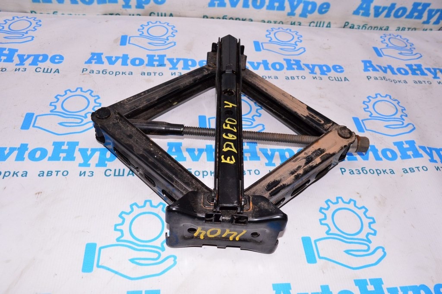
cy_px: 147
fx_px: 368
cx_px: 221
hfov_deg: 62.0
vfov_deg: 43.5
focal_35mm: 30
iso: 1600
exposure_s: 1/200
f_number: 8
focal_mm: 20
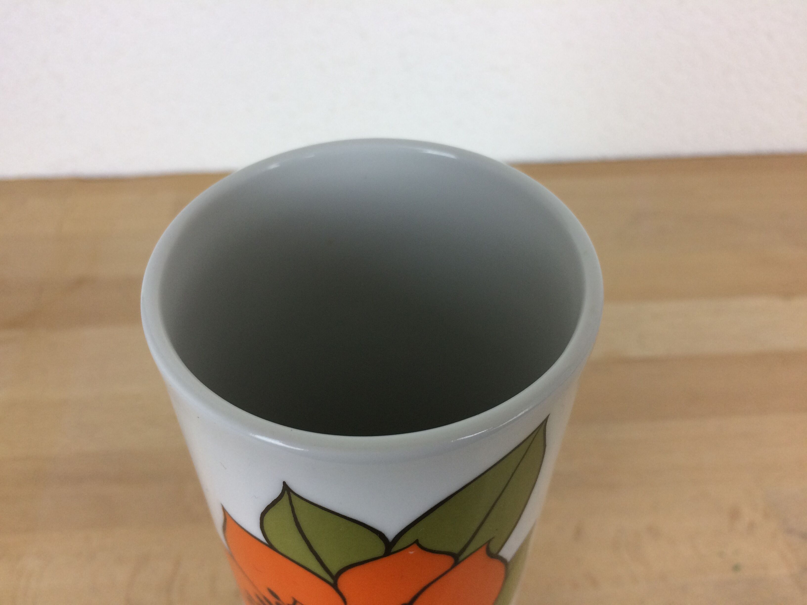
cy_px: 302
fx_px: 676
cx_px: 404
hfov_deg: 61.7
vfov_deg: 48.2
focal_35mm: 29
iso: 64
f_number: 2.2
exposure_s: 1/100
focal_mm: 4.15
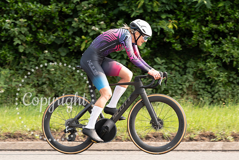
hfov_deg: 7.7
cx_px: 115
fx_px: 1780
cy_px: 65
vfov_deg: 5.1
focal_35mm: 268
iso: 320
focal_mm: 200
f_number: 3.2
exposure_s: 1/1000
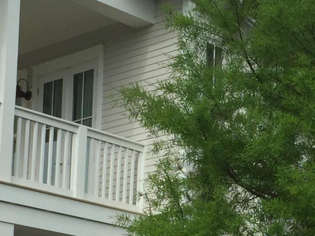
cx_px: 271
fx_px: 1092
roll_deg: -1.3
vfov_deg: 12.2
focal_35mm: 120
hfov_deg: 16.2
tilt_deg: +10.9
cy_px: 247
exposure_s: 1/2198
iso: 32
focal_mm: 4.15
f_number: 2.2
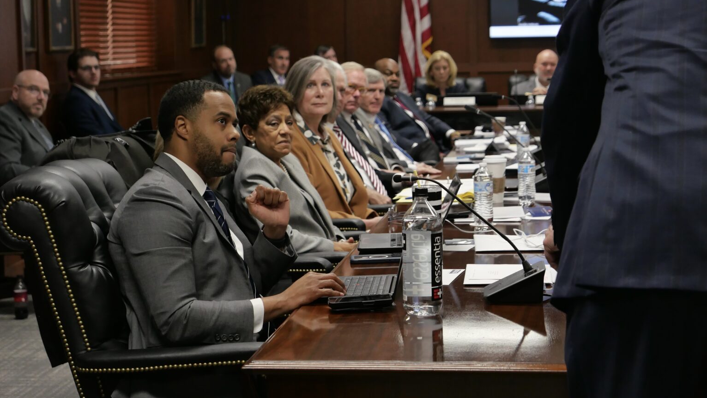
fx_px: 1537
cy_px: 182
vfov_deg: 14.7
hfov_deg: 25.9
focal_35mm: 82
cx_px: 354
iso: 800
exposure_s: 1/125
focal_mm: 34
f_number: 2.8
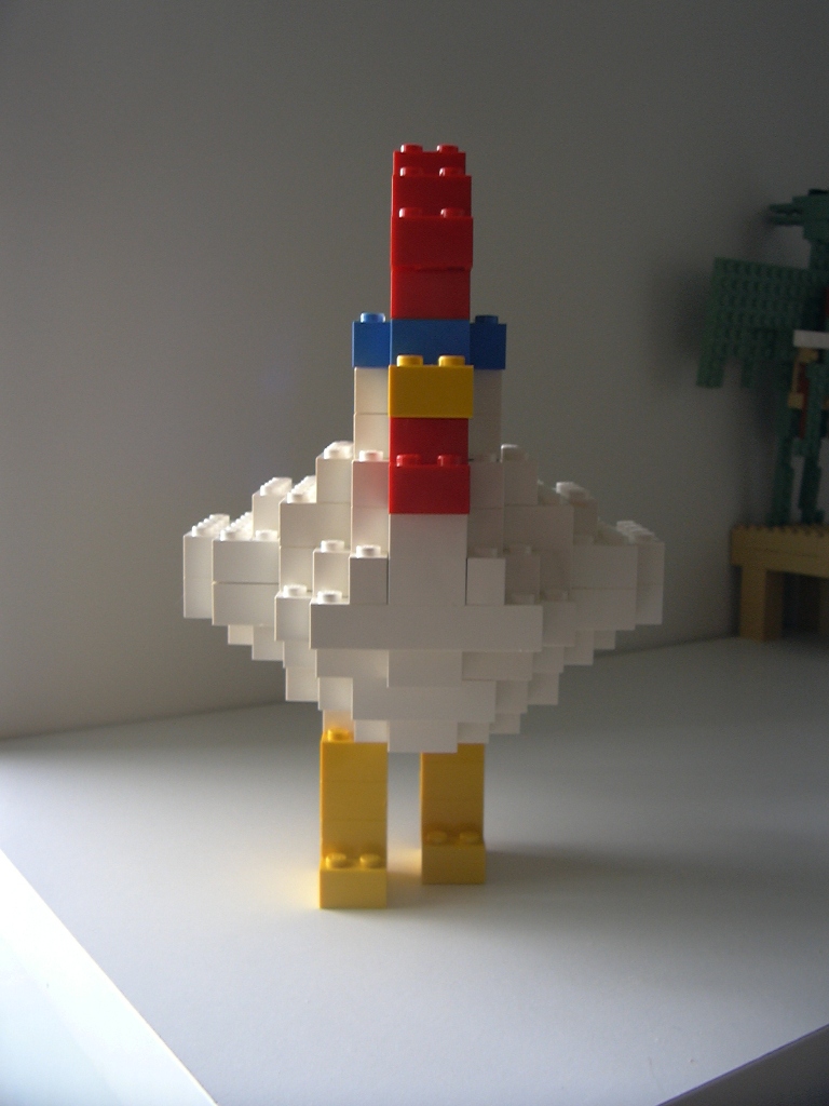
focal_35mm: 35
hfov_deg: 40.7
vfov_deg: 52.6
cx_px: 414
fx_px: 1118
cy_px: 553
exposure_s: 1/37.1
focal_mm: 5.4
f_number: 2.8
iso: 100
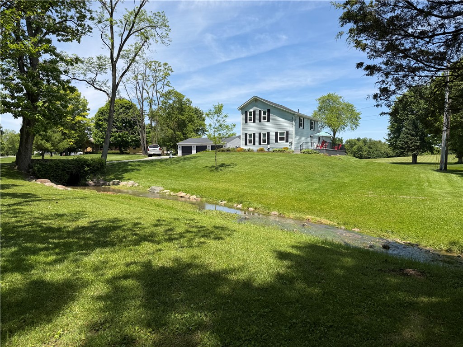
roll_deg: +0.4
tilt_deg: -2.2
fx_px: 321
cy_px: 174
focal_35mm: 24
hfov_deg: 71.6
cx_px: 232
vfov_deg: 56.8
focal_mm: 6.76
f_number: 1.78
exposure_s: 1/3759
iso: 80
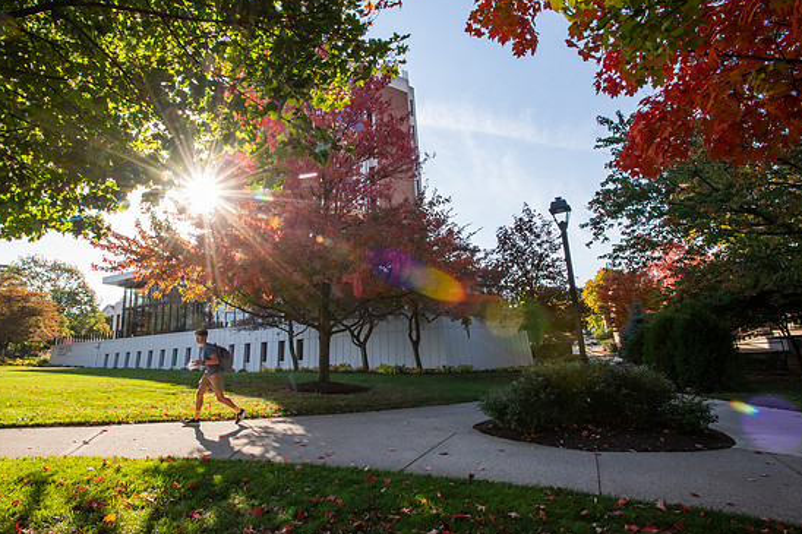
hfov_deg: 90.0
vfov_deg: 67.3
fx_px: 401
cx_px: 382
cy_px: 263
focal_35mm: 18
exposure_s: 1/160
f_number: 18
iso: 800
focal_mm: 17
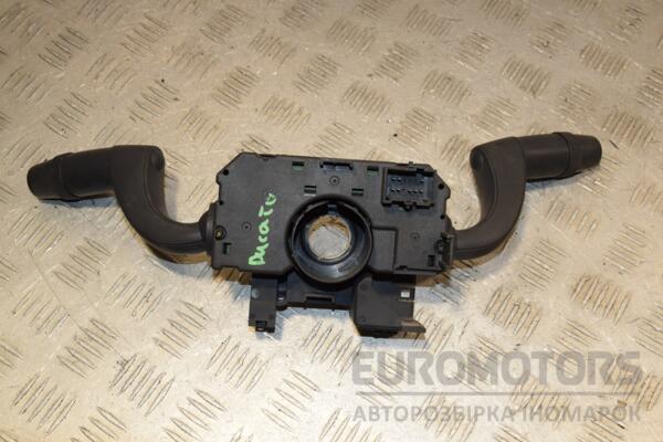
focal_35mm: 45
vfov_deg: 29.9
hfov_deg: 43.6
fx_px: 829
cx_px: 332
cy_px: 221
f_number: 9
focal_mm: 30
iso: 800
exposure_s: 1/200
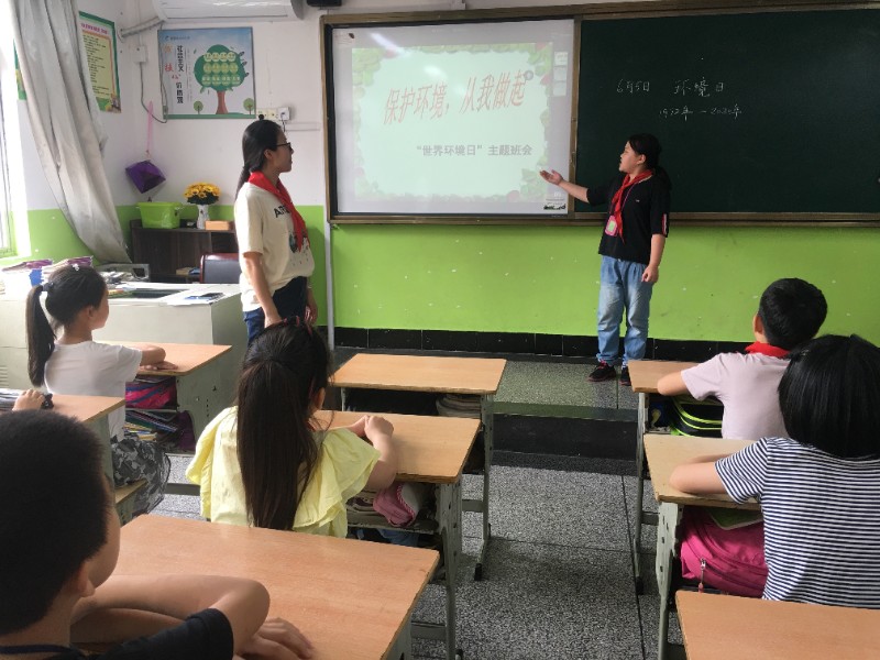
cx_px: 440
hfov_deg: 61.7
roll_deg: -0.2
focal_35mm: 29
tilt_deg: -10.2
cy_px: 330
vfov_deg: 48.2
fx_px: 737
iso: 25
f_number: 2.2
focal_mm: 4.15
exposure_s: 1/33
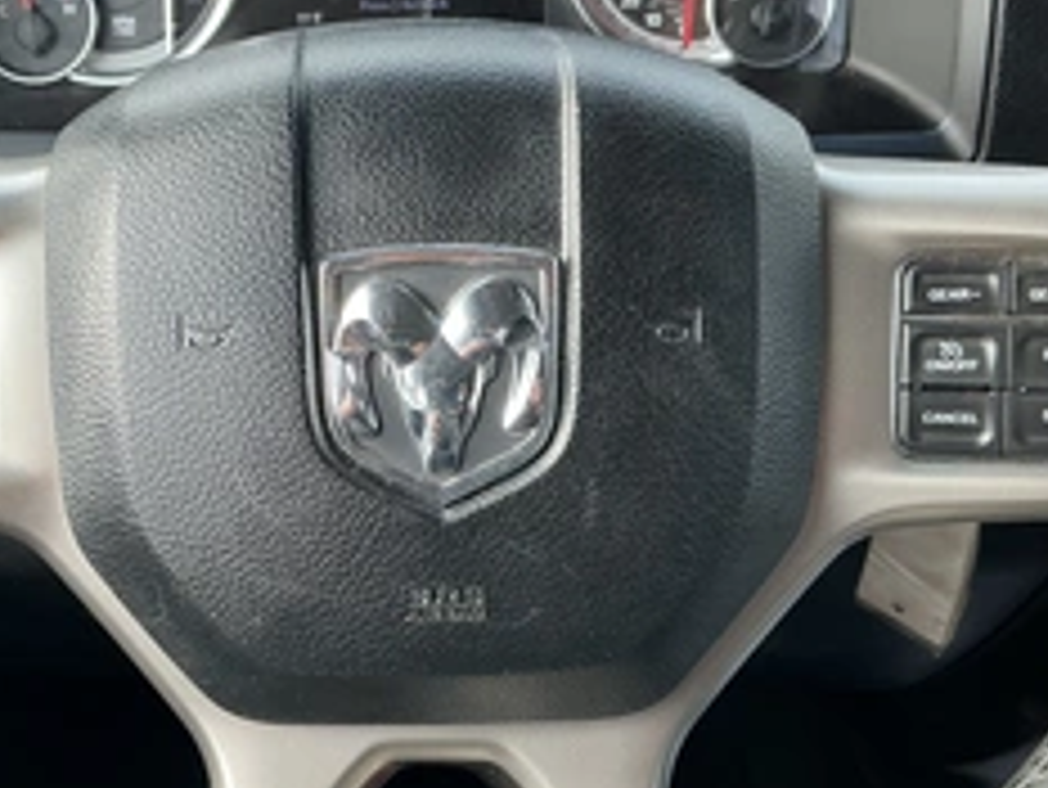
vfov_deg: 30.3
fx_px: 1454
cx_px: 387
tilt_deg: -34.1
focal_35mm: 48
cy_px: 414
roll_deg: +2.7
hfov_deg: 39.4
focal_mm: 3
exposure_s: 1/122
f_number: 1.8
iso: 50
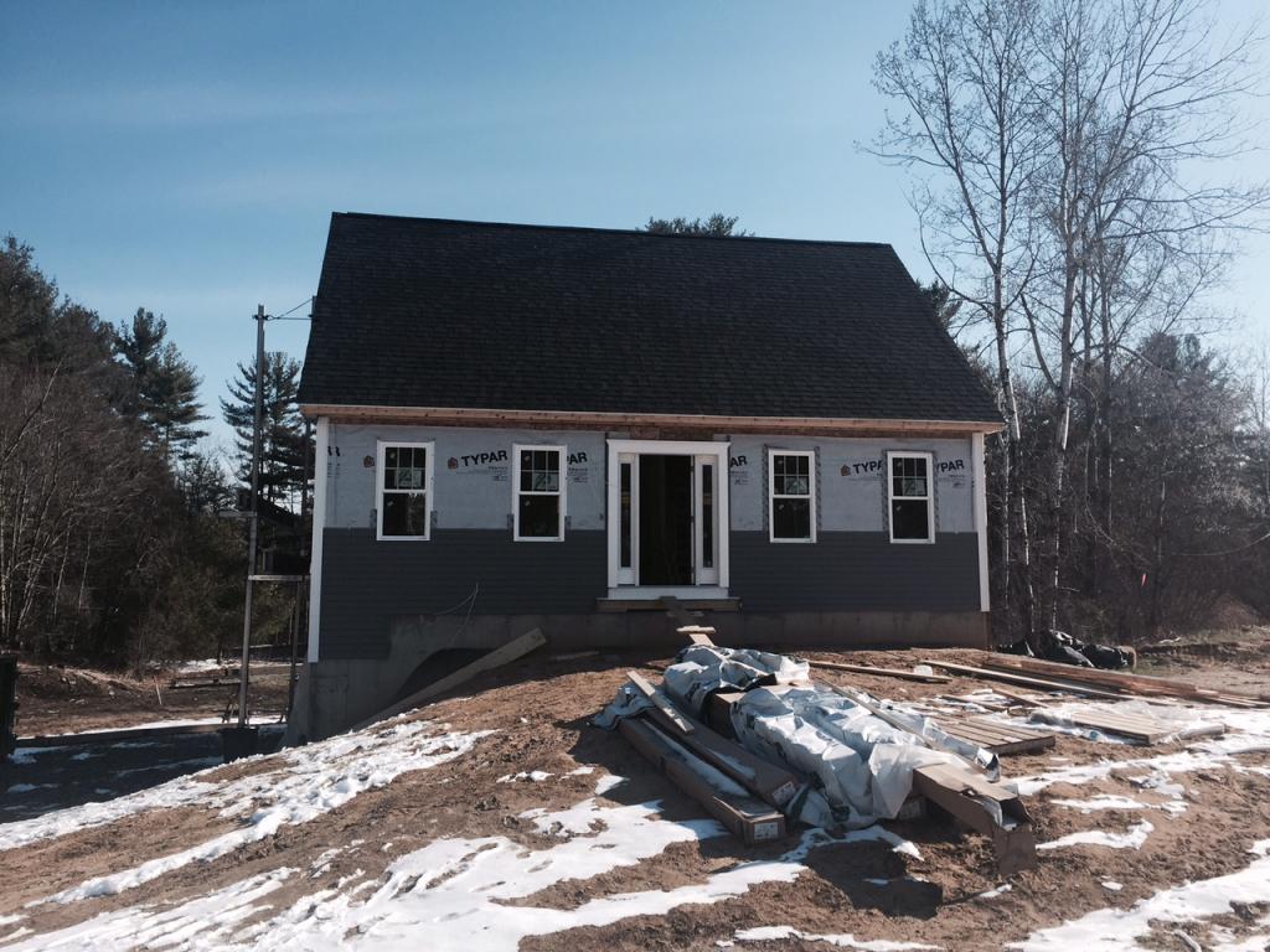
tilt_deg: +5.0
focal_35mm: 29
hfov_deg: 61.7
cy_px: 476
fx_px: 1064
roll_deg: +0.3
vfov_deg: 48.2
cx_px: 635
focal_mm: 4.15
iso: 32
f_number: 2.2
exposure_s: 1/1647
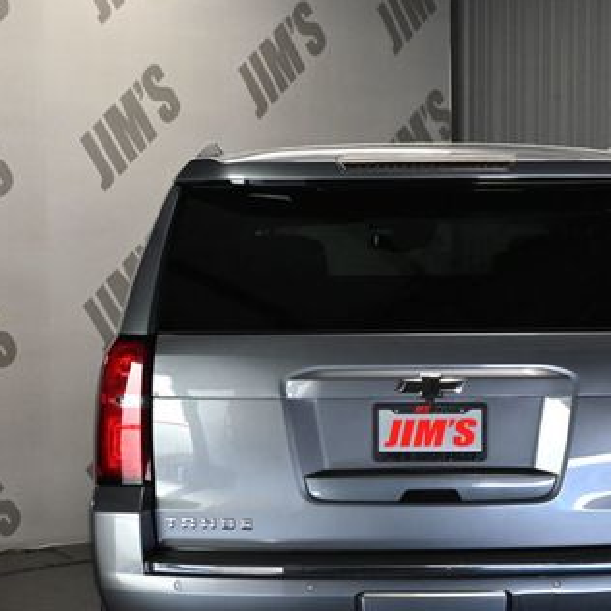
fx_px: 1626
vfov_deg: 21.2
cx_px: 425
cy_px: 406
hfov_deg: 21.2
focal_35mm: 81
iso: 1600
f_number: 5
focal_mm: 31.5
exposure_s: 1/125
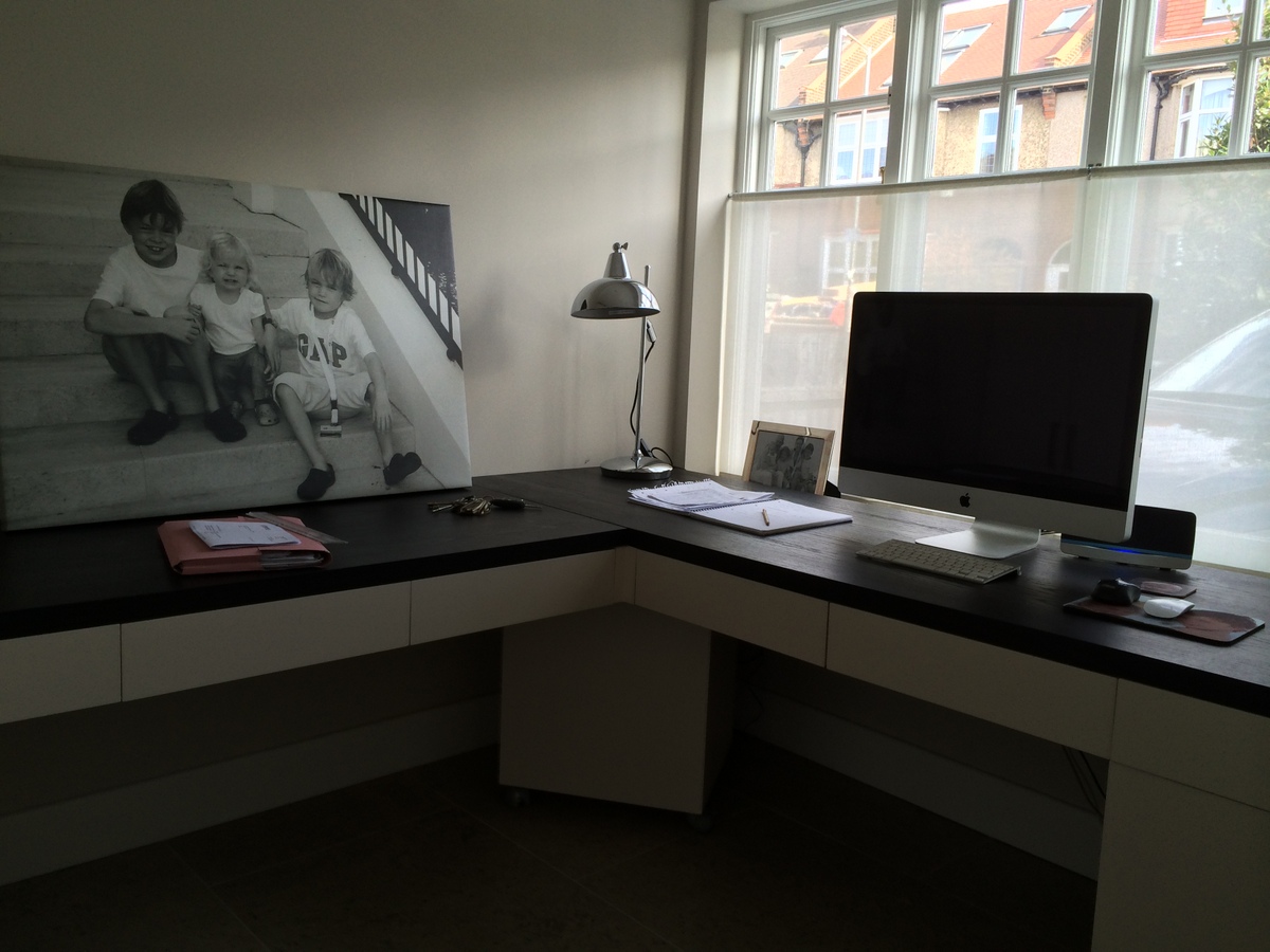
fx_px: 1101
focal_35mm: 30
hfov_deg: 60.0
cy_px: 476
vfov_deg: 46.8
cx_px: 635
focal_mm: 4.12
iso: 64
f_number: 2.2
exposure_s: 1/120
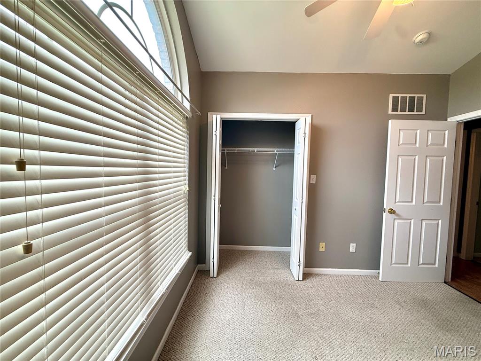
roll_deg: -1.5
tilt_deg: -2.6
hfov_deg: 102.1
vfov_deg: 85.7
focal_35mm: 14
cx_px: 240
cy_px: 180
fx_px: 195
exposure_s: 1/120
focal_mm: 2.22
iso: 125
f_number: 2.2
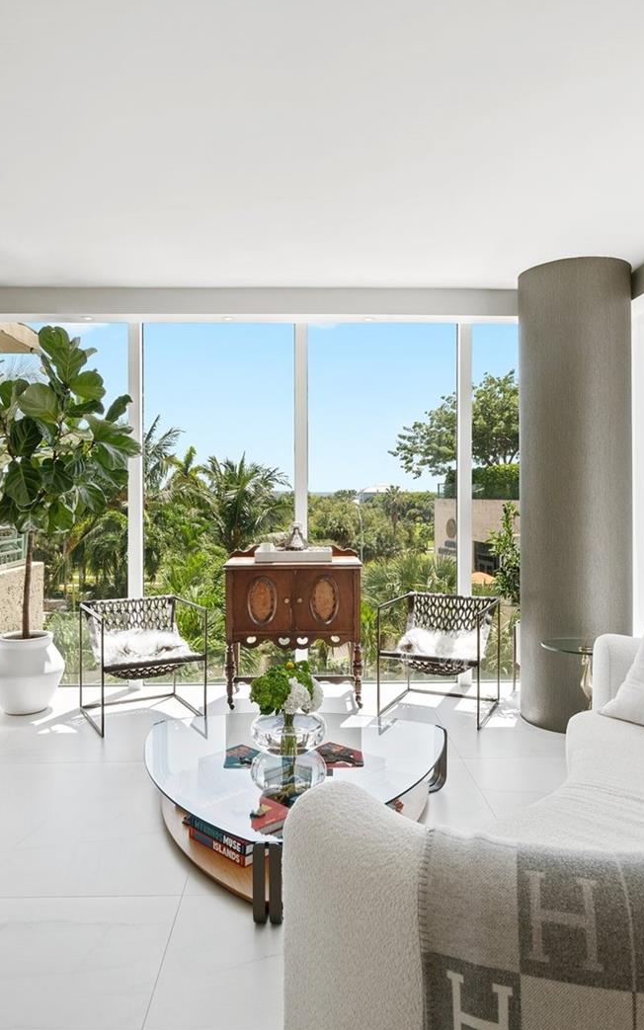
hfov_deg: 49.3
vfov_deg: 72.5
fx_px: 702
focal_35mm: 25
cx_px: 308
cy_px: 507
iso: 200
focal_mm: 16
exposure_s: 1/60
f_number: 8
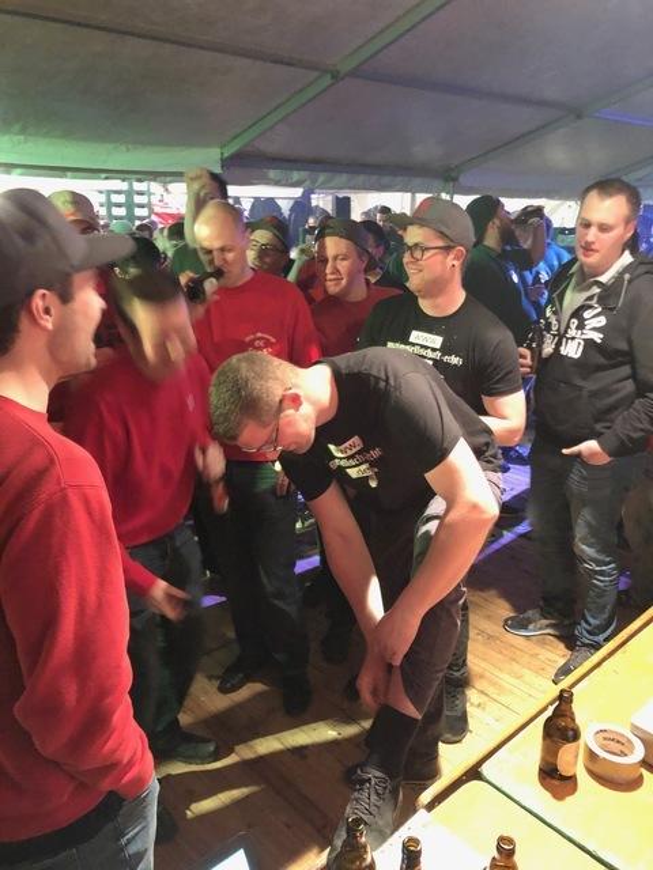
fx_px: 704
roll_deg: -0.8
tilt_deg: -17.9
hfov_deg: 49.7
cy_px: 435
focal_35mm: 28
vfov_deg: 63.4
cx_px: 326
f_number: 1.8
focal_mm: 4
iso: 100
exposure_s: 1/4
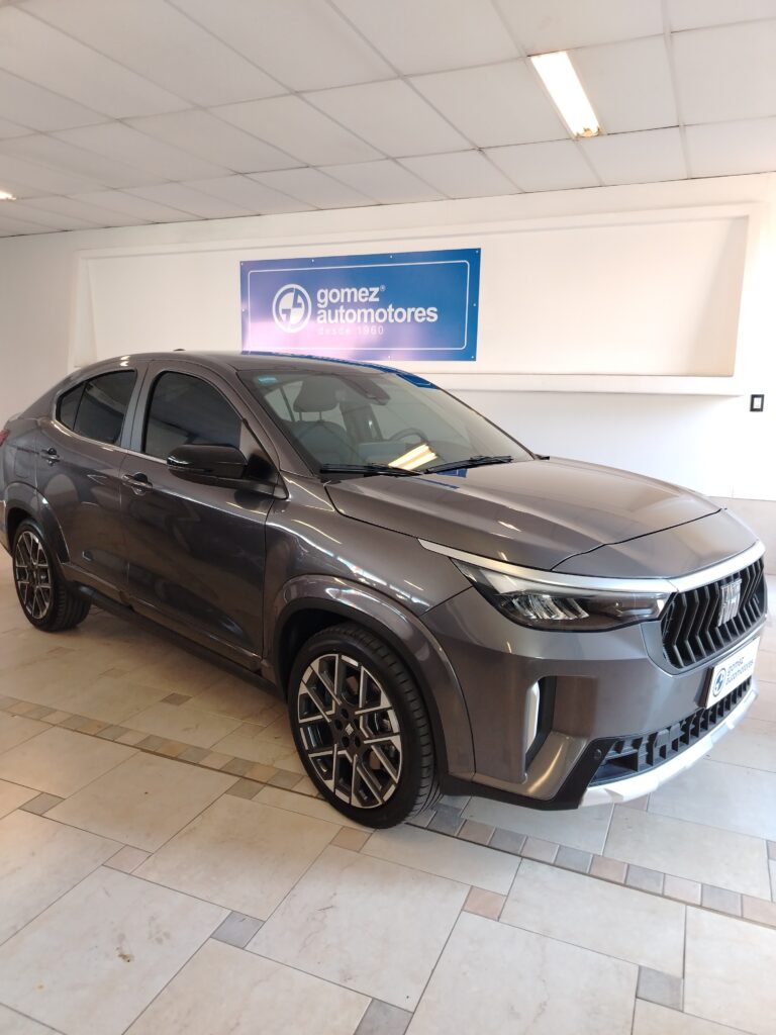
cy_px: 518
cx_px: 388
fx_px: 717
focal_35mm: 24
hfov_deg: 56.8
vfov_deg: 71.6
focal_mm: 5.25
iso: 434
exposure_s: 1/50
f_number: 1.75
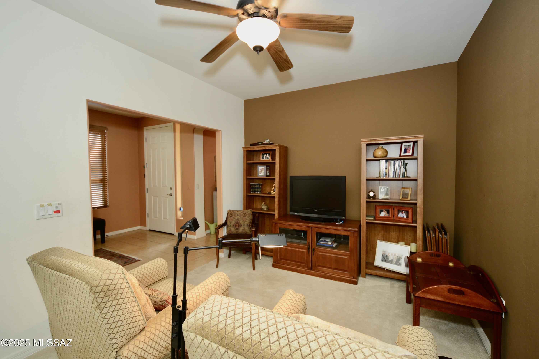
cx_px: 270
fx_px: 225
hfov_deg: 100.4
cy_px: 180
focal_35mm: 15
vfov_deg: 77.3
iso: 800
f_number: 7.1
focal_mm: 15
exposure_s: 1/60
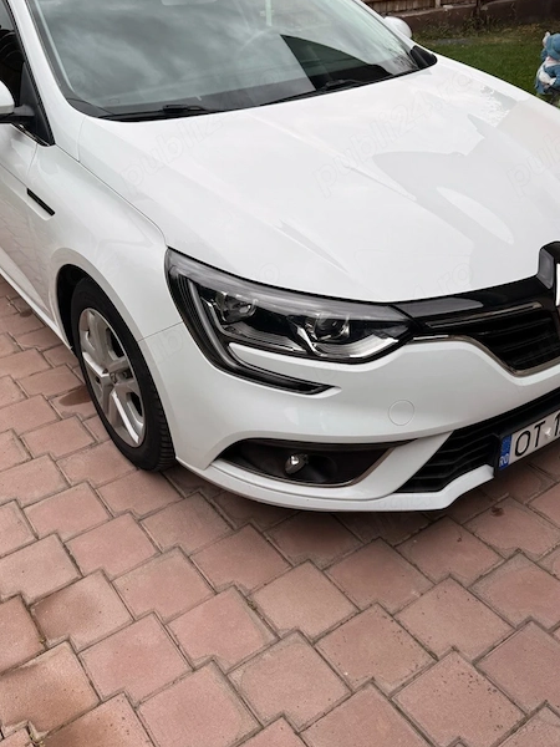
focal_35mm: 32
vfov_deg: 56.8
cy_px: 352
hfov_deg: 44.1
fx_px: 690
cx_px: 249
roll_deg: +2.6
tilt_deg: -30.5
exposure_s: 1/2525
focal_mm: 6.76
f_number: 1.78
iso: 80
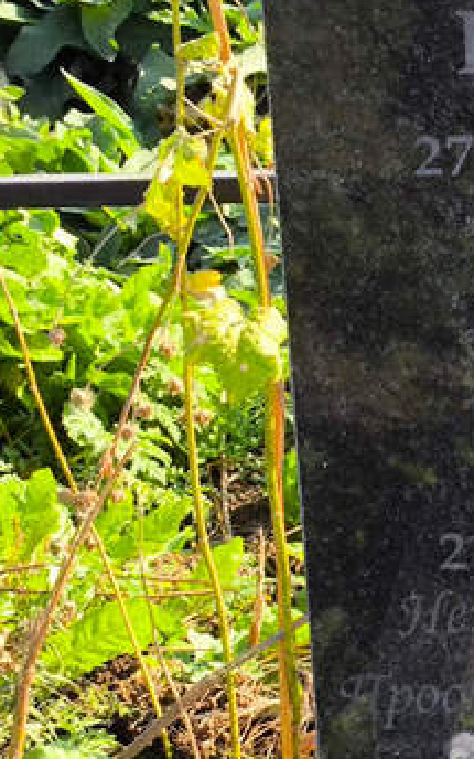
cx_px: 804
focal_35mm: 123
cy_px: 318
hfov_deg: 10.2
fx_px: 2542
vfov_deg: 17.0
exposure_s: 1/382
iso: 50
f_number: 1.7
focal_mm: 4.71
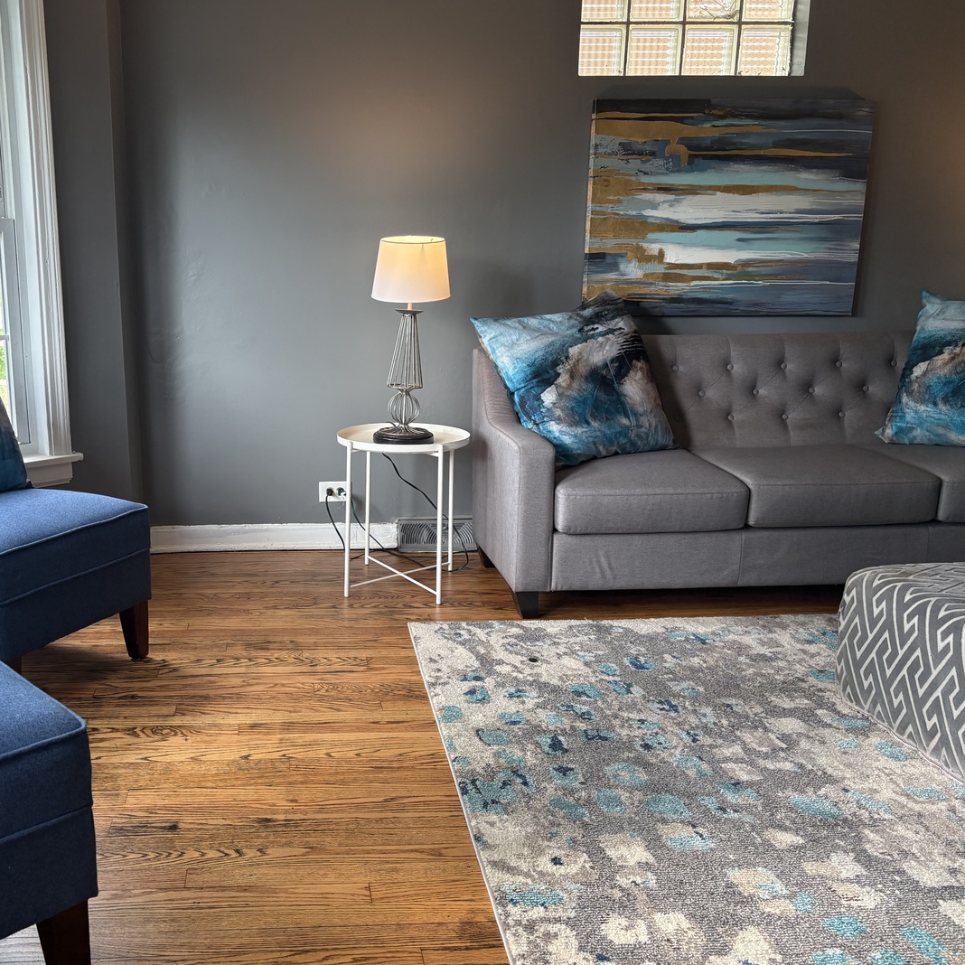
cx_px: 329
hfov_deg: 51.6
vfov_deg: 52.5
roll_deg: +0.4
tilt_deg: -11.8
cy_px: 479
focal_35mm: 31
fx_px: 978
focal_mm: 5.96
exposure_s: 1/120
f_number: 1.6
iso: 125
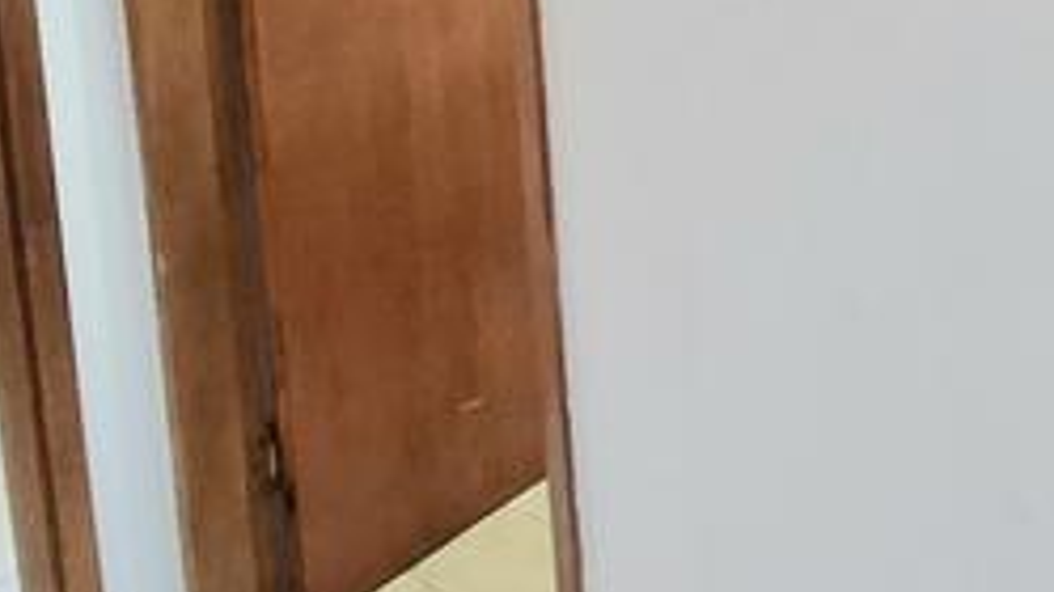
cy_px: -338
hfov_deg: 32.7
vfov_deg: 18.5
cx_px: 1156
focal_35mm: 56
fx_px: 1565
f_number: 2.2
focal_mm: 1.64
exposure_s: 1/40
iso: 200
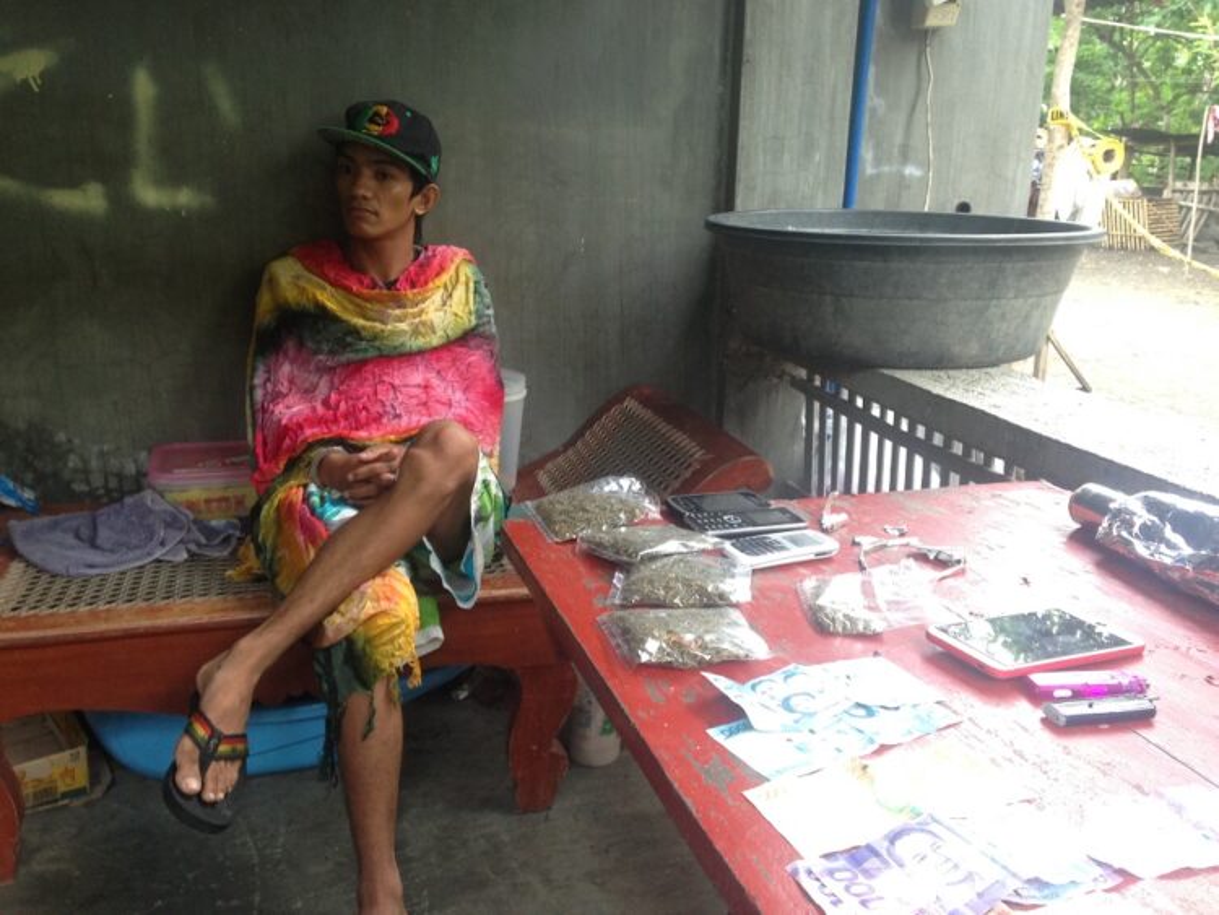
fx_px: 1162
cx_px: 610
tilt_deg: -14.2
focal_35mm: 33
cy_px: 458
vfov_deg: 43.0
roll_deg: -0.5
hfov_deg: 55.3
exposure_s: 1/20
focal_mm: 4.12
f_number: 2.4
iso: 100
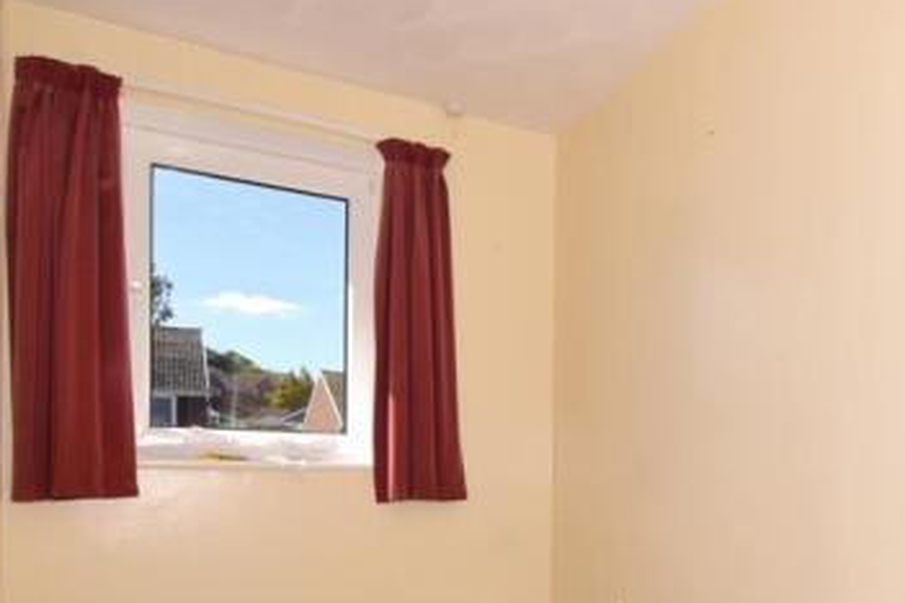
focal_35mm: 28
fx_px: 704
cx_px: 694
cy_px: 512
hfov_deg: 61.3
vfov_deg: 43.4
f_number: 22
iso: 400
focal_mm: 10
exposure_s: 1/200
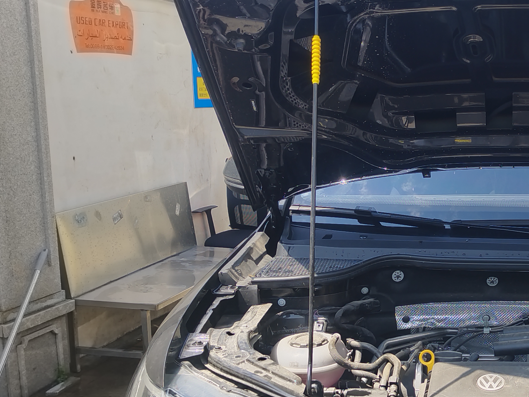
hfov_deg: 37.5
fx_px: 703
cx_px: 509
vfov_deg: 31.3
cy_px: 260
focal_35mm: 46
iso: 100
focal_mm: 5.52
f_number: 1.9
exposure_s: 1/174
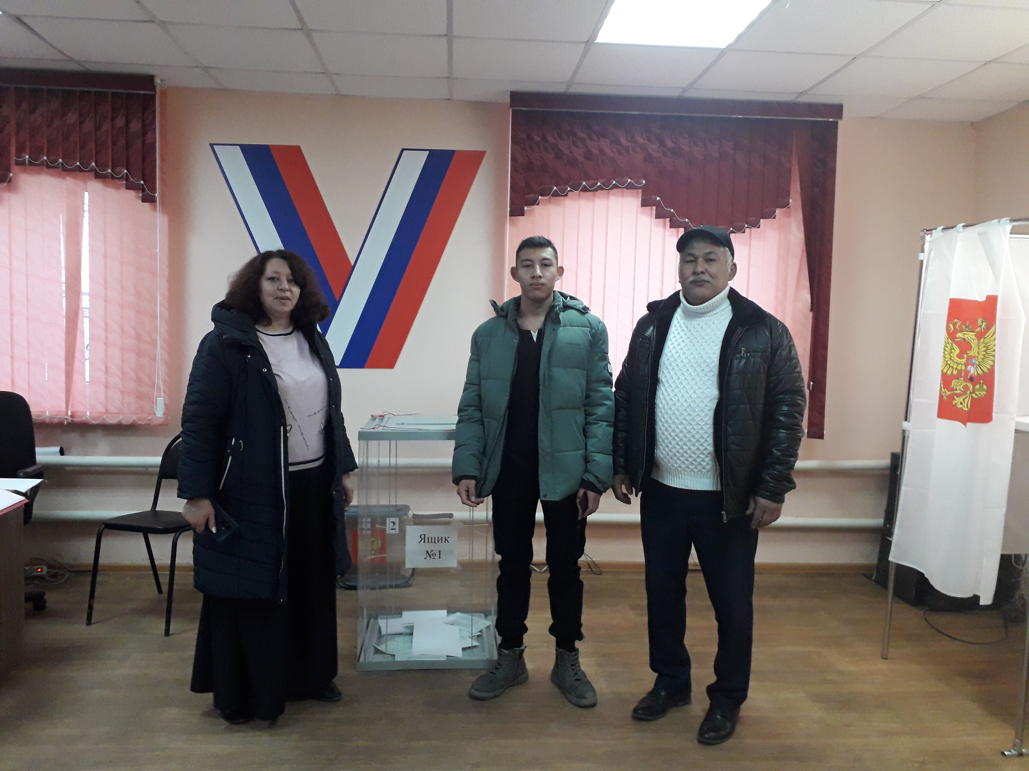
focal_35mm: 27
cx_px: 514
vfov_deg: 51.4
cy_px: 386
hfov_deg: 65.3
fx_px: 803
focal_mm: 3.6
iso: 250
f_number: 1.9
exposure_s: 1/50
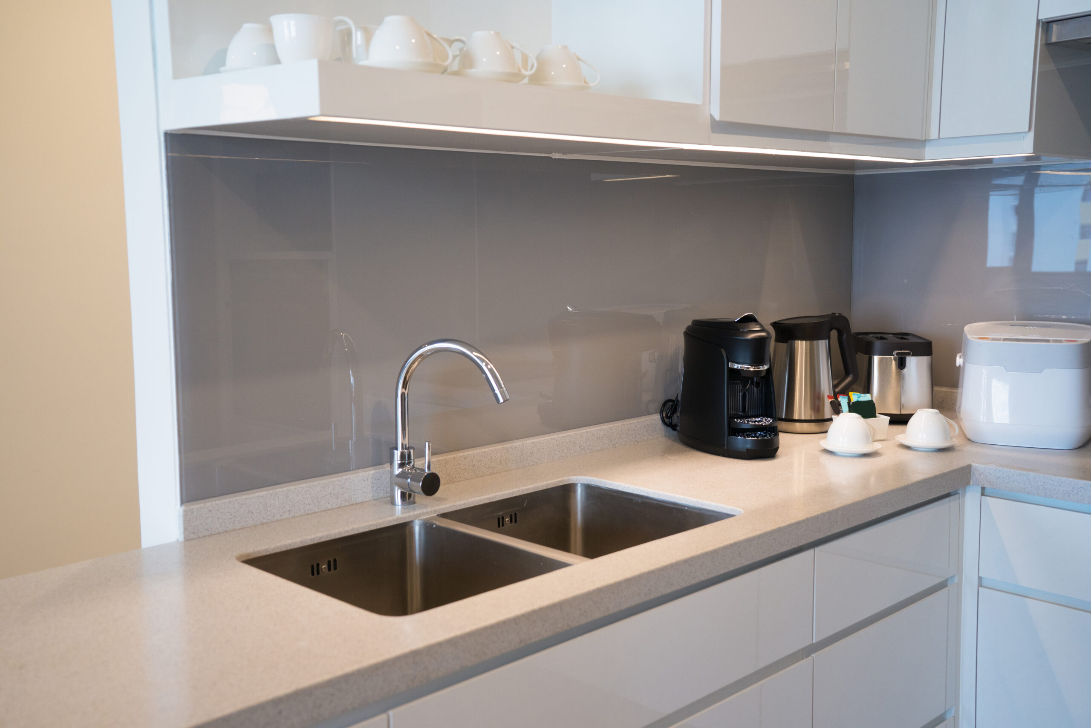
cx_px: 546
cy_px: 364
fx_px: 1091
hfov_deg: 53.1
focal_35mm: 36
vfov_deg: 36.9
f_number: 4
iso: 800
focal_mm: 36
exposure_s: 1/80
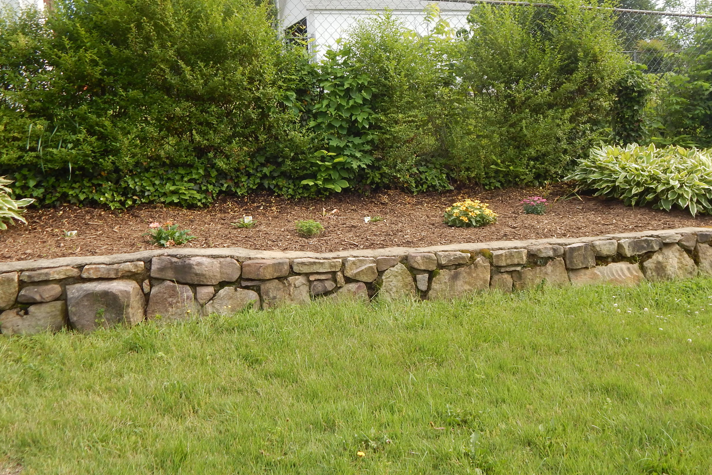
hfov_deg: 49.4
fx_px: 771
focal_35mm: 39
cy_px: 176
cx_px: 404
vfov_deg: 34.0
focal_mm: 5.6
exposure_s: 1/250
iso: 125
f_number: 3.2
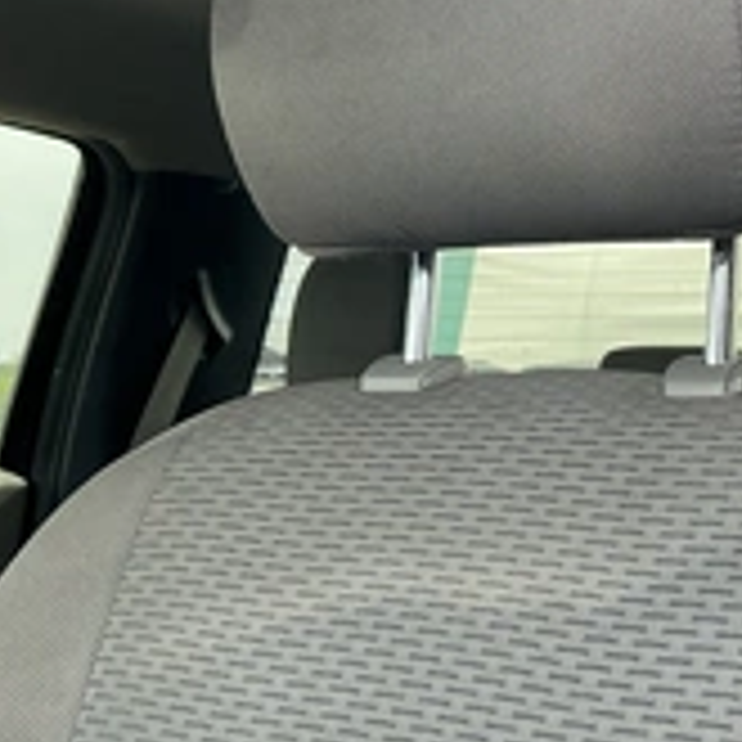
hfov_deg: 27.1
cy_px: 130
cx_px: 729
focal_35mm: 60
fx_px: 1455
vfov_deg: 27.9
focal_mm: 3
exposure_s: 1/122
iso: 25
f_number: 1.8
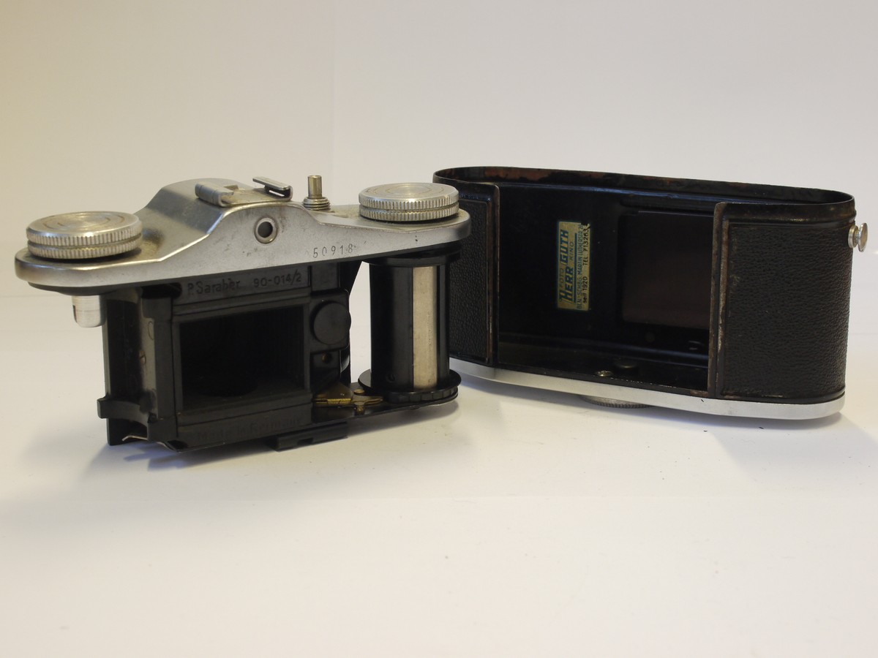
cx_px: 439
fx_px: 1522
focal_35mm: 60
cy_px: 329
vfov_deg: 24.4
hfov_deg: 32.2
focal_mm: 30
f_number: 10
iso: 400
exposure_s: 1/13
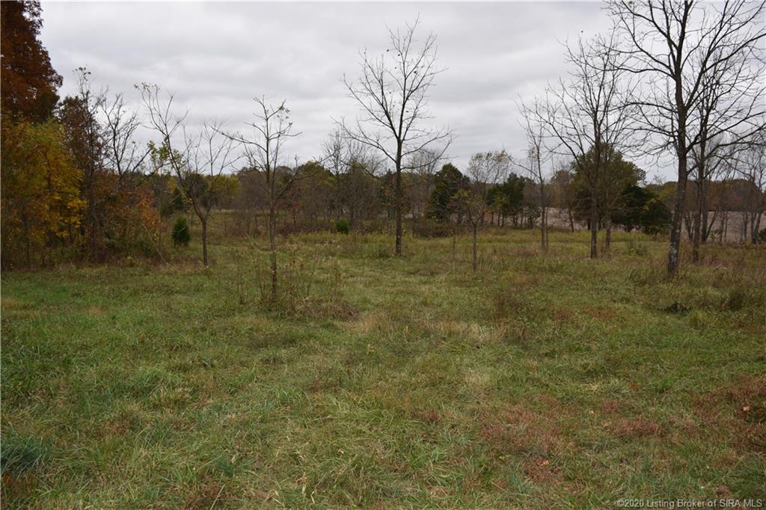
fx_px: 574
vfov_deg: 47.9
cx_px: 383
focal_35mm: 27
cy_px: 255
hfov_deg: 67.4
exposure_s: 1/250
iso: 100
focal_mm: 18
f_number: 4.5
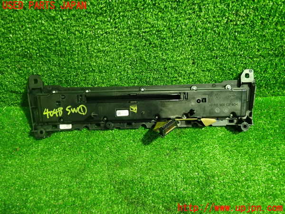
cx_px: 142
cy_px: 107
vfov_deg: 46.8
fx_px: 247
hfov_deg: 60.0
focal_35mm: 30
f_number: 2.3
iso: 500
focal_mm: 5.4
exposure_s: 1/30
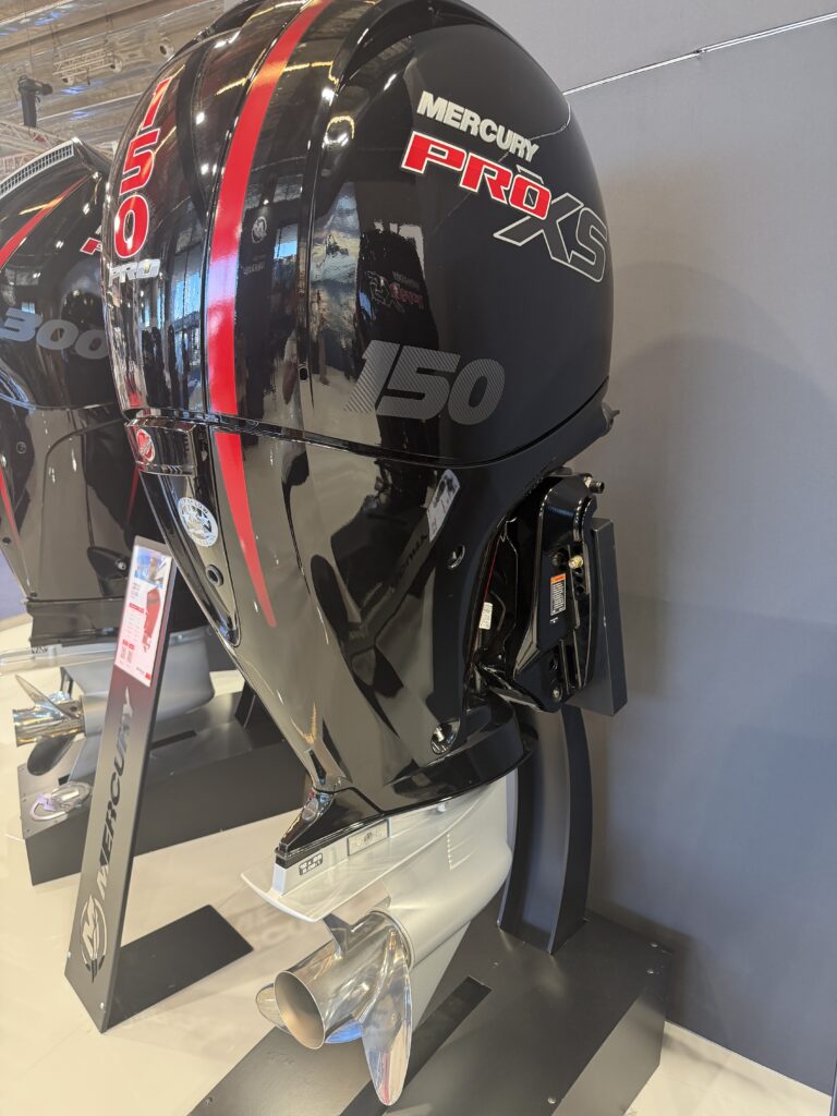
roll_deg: +0.9
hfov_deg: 56.8
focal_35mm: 24
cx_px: 418
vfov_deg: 71.6
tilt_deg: -12.9
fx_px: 774
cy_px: 558
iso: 200
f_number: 1.78
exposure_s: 1/50
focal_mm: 6.76
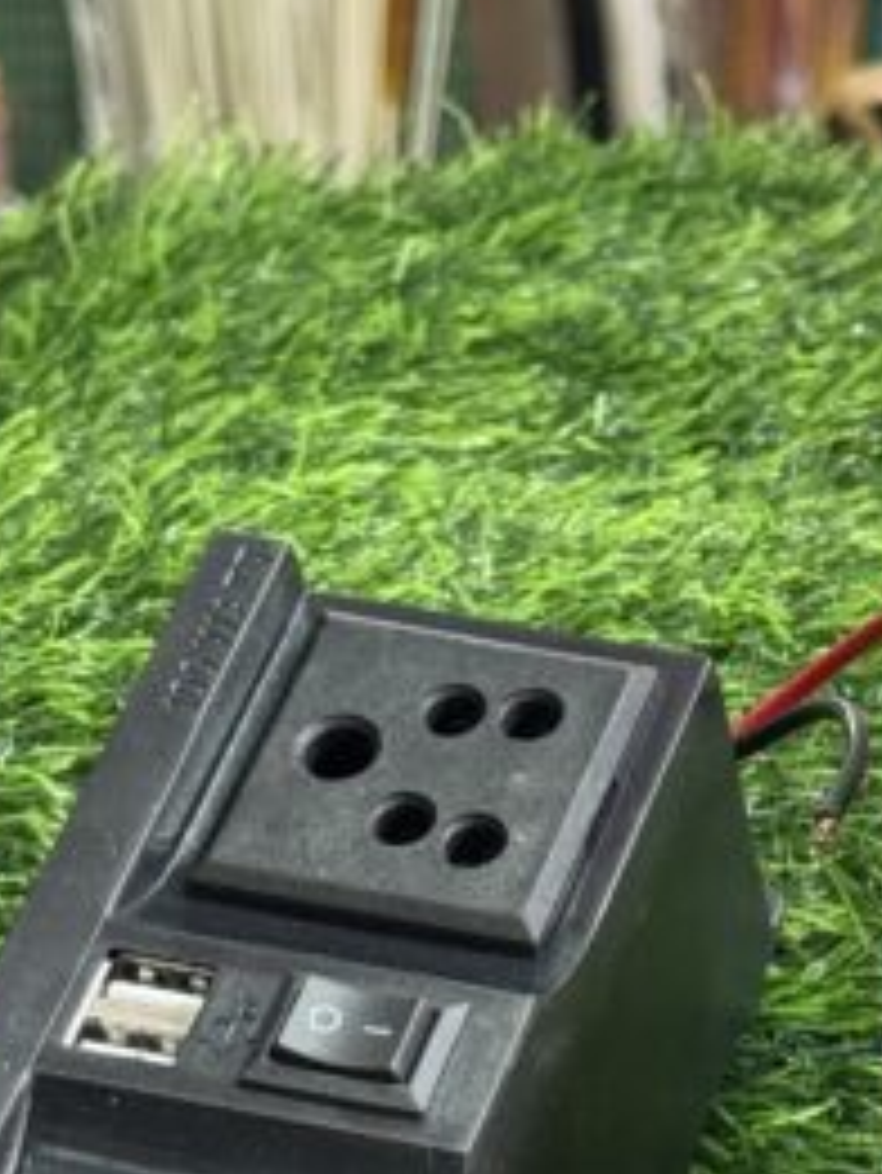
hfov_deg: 10.0
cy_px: 1003
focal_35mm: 147
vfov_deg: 13.3
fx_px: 4990
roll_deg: -0.5
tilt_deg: -16.5
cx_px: 850
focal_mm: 6.76
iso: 320
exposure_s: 1/33
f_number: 1.78
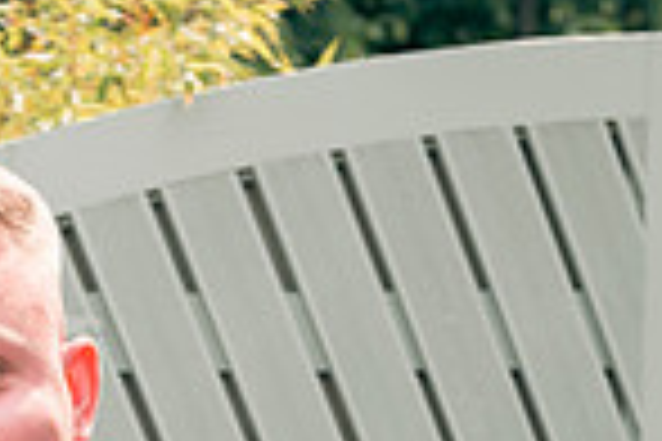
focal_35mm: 178
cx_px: -126
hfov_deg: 11.3
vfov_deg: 7.5
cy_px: 830
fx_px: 3273
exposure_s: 1/200
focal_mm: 45
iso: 100
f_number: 5
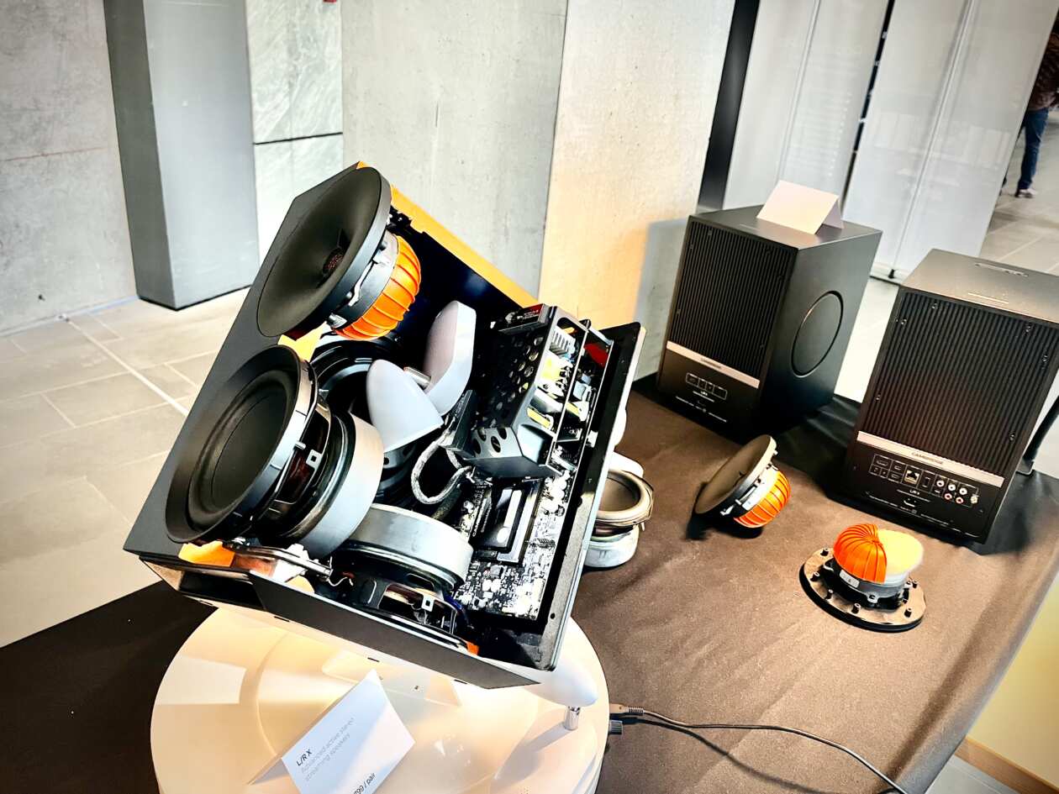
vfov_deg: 53.1
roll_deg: -6.3
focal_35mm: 26
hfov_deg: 67.3
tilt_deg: -27.4
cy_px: 397
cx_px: 530
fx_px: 795
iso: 250
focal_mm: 5.1
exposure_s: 1/60
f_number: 1.6
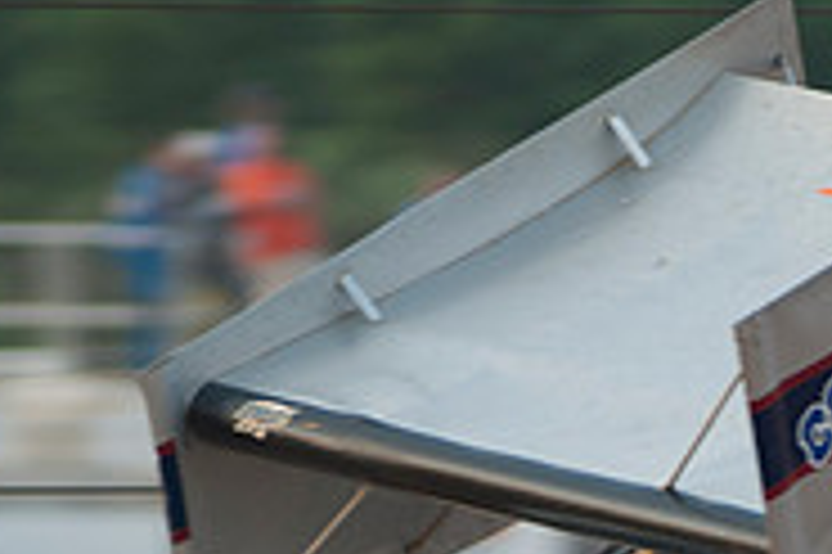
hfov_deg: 2.2
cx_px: 805
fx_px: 21774
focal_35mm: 943
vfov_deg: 1.5
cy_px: 716
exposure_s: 1/400
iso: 100
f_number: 2.8
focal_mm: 200
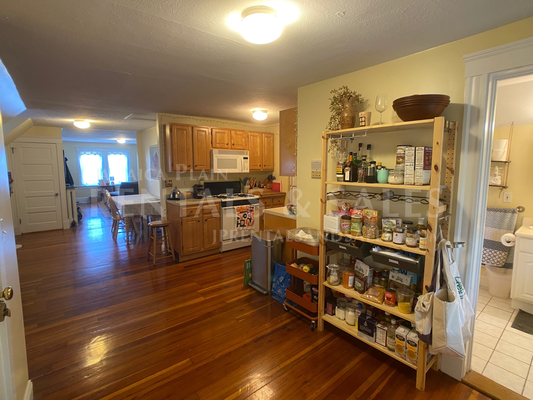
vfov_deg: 53.1
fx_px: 400
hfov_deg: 67.3
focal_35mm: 26
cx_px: 266
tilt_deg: -6.5
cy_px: 200
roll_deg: -0.2
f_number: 1.8
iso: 250
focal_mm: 4.25
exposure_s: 1/60
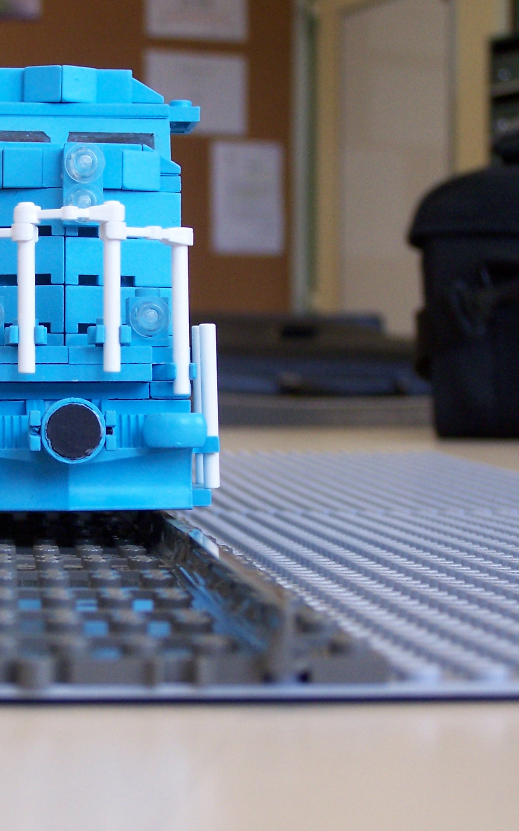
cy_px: 416
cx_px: 84
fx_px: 2150
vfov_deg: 21.9
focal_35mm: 95
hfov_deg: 13.7
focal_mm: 11.1
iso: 140
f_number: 3.2
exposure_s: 1/60
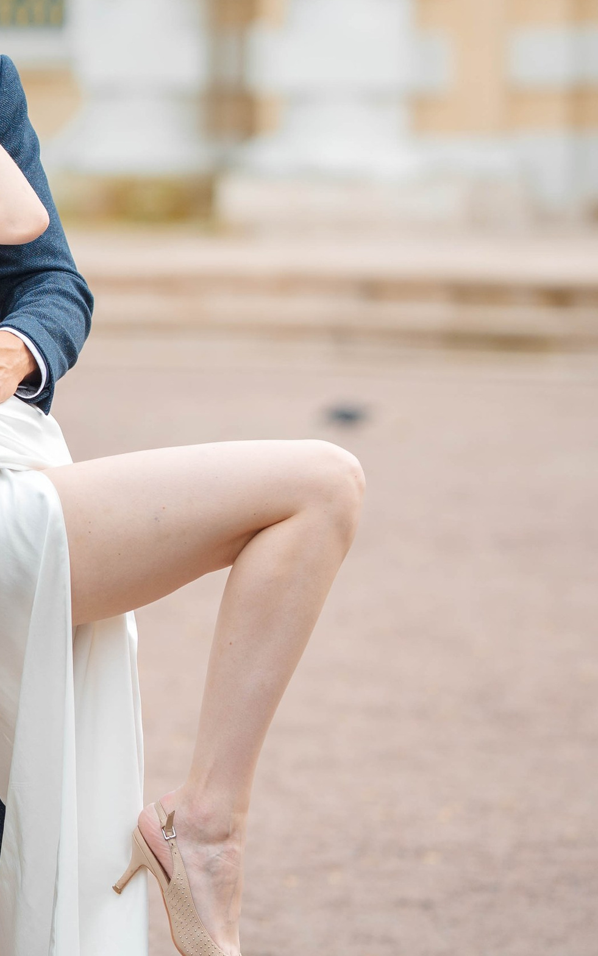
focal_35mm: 212
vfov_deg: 9.9
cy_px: 453
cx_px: -148
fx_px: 5527
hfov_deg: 6.2
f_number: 1.8
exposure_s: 1/1600
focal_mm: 85
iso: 100
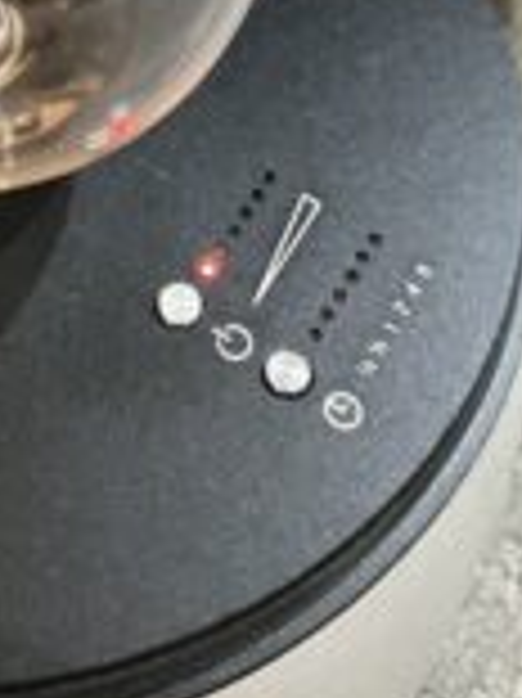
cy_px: -110
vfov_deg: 23.5
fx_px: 1550
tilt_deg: -48.1
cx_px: 68
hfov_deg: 18.8
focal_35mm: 77
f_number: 1.8
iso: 1250
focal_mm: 3.99
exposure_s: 1/15
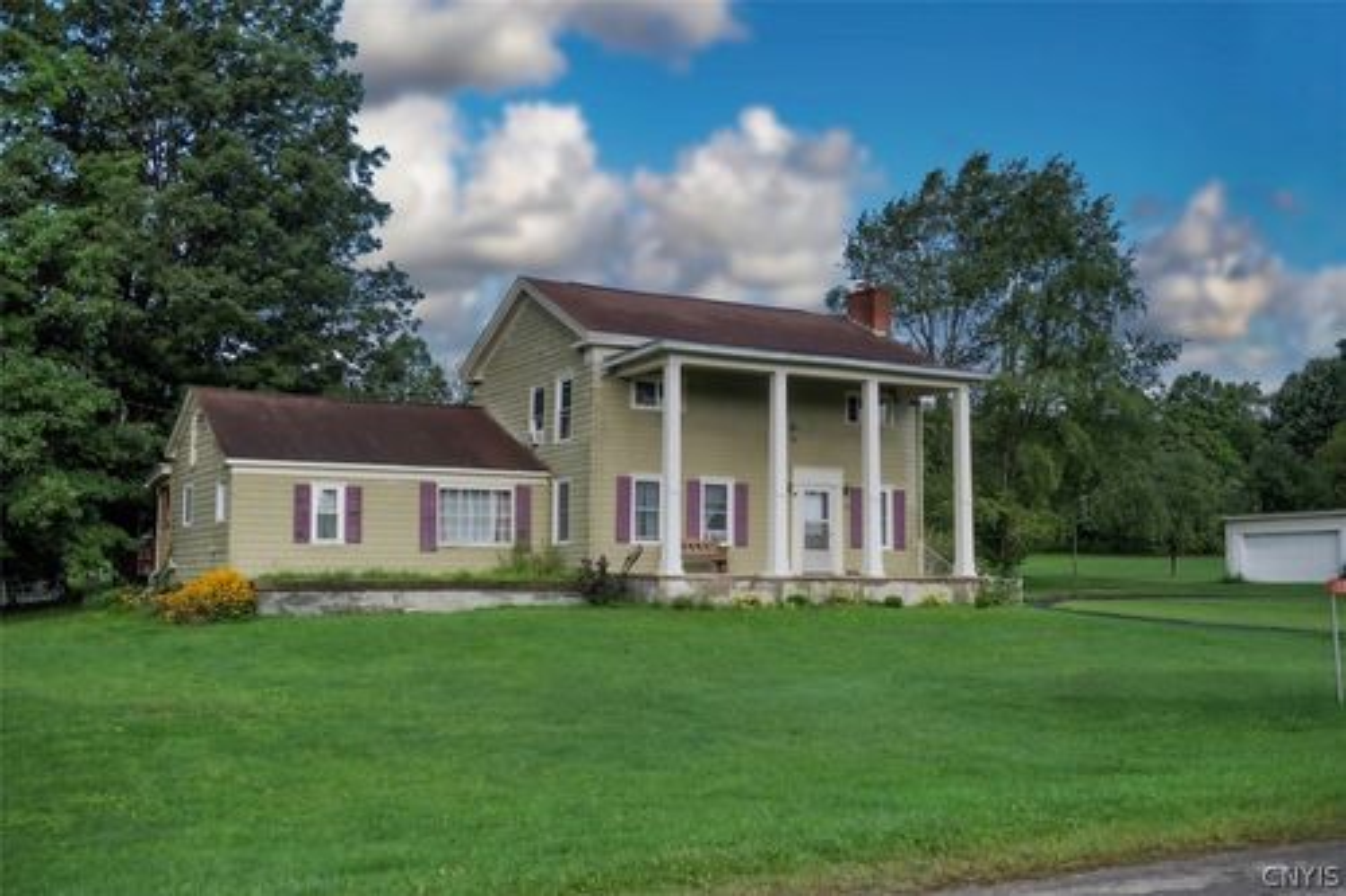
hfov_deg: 50.7
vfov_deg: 35.0
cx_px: 673
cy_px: 448
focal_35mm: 38
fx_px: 1420
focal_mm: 38
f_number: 4.5
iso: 500
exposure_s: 1/4000
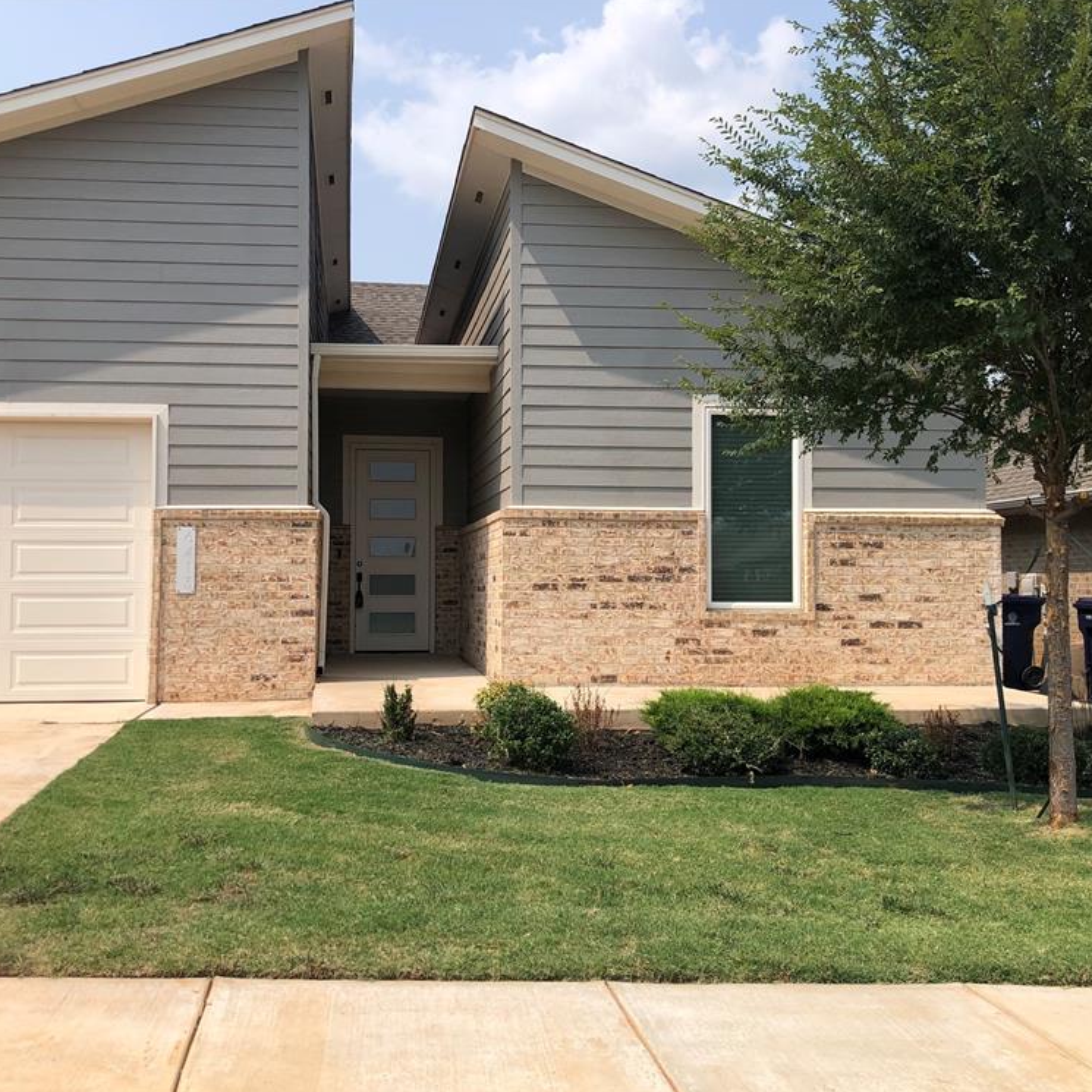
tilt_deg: +2.9
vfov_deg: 48.4
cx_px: 509
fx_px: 1213
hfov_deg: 48.4
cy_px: 557
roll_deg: -0.6
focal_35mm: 34
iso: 20
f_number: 1.8
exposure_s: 1/2315
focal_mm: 3.99
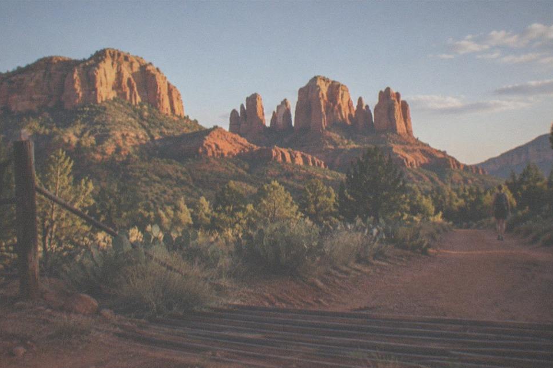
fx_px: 783
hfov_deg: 38.9
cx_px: 268
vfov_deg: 26.5
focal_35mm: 51
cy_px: 191
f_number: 10
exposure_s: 1/250
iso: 500
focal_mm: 49
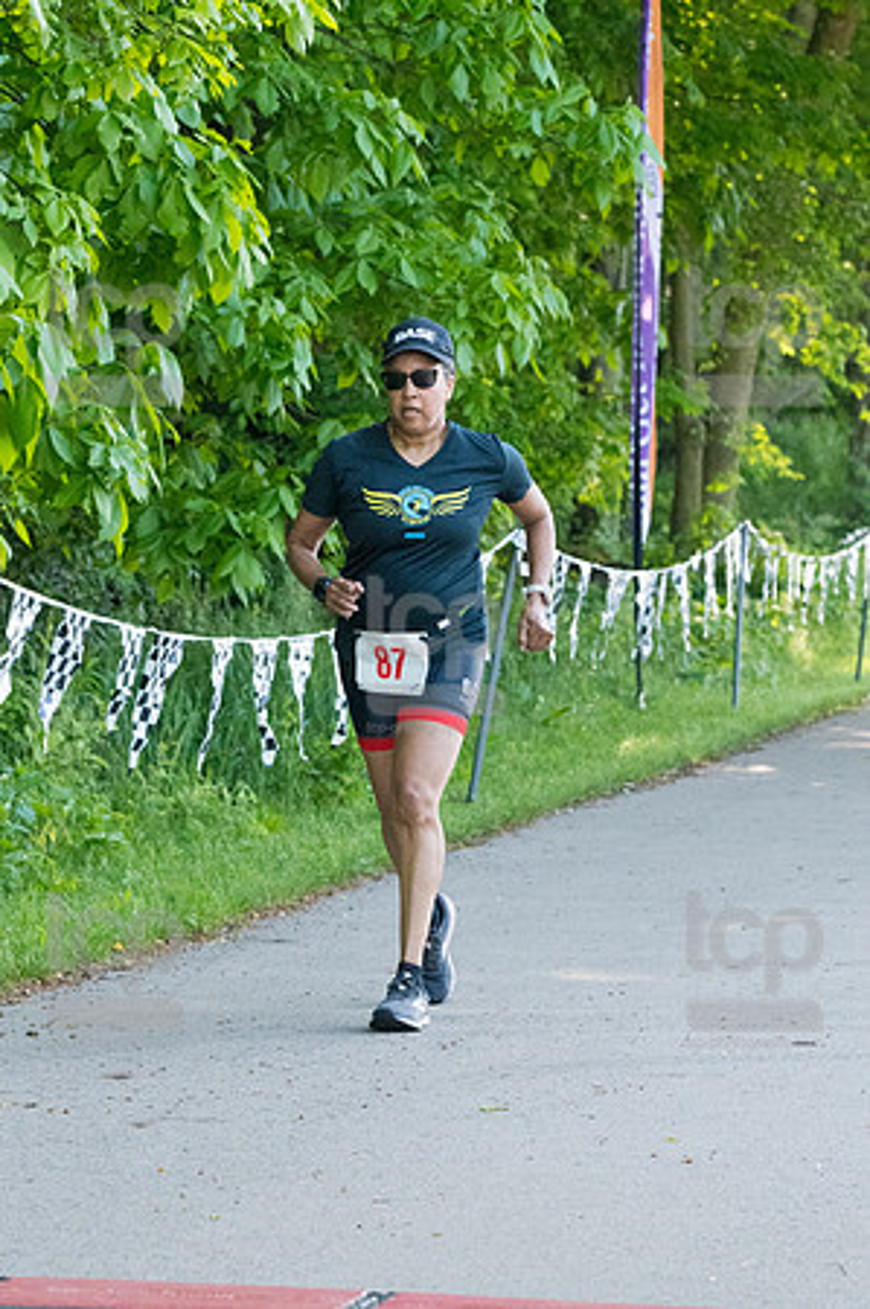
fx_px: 5704
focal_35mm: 157
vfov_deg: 13.1
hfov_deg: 8.7
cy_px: 654
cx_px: 435
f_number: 5.6
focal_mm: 105
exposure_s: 1/1600
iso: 4000
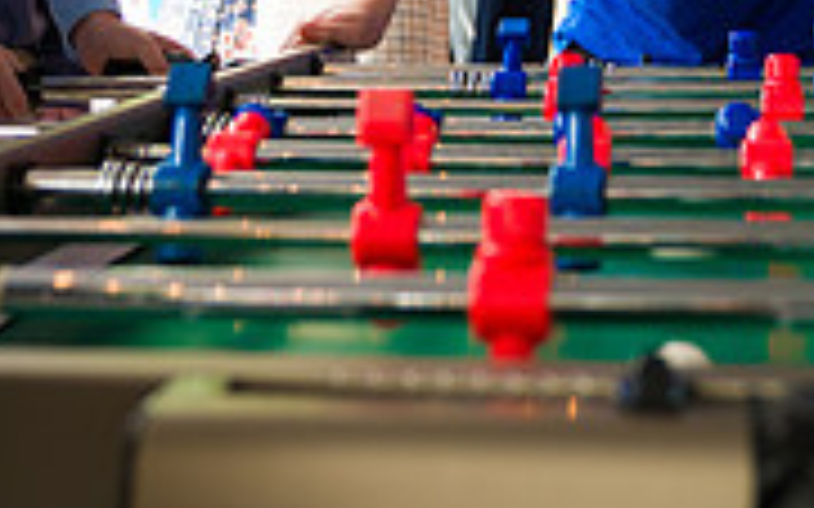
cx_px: 531
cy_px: -247
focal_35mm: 88
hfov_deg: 23.5
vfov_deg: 13.9
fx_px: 1952
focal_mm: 27
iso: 400
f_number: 3.2
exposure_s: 1/500
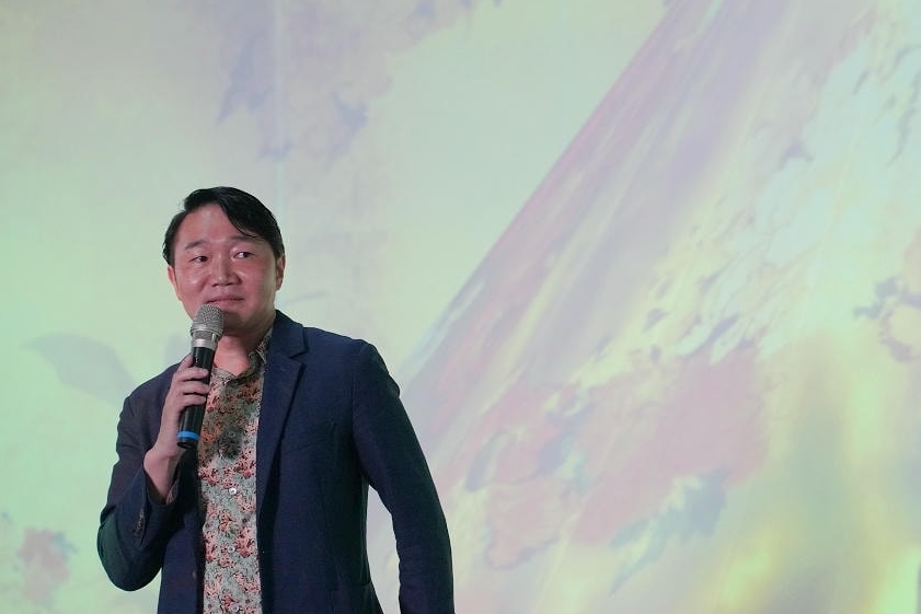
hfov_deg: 19.1
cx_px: 571
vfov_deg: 12.8
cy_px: 355
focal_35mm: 107
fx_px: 2738
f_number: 4
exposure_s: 1/160
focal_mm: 75
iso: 5000
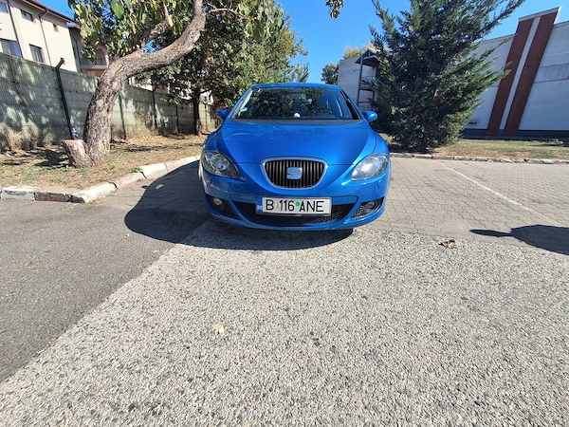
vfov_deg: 78.1
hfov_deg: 94.5
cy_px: 214
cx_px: 284
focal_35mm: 16
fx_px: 263
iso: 40
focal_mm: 1.64
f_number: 2.2
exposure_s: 1/811
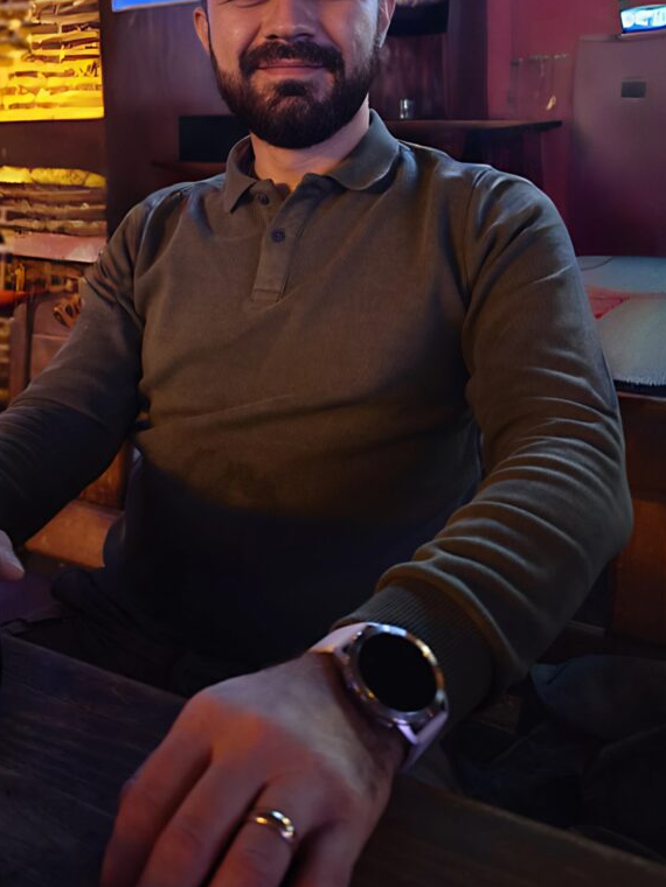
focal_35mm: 31
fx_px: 795
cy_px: 312
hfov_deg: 44.9
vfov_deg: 57.3
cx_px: 229
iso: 2500
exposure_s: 1/25
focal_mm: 6.57
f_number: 1.6
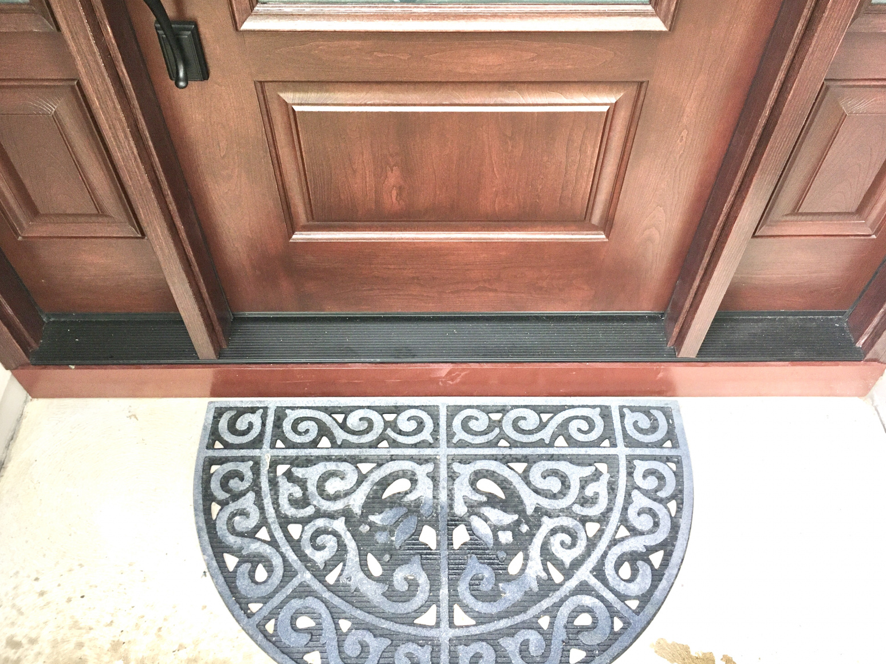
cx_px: 448
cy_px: 326
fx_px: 768
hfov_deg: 60.0
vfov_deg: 46.8
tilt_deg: -53.3
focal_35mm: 30
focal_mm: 4.15
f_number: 2.2
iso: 100
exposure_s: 1/30
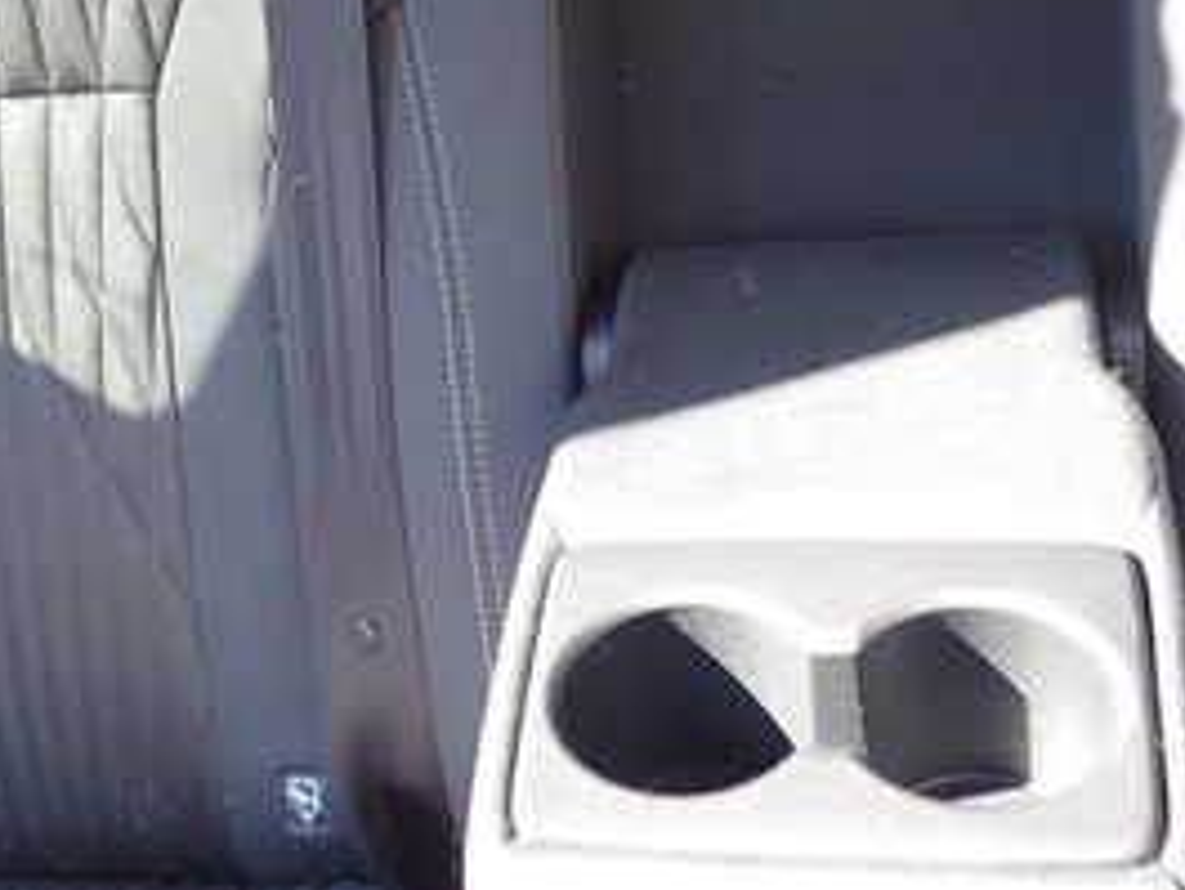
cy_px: 246
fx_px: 2329
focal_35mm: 68
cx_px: 313
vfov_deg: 21.5
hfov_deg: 28.2
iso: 100
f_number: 2.3
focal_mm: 5.4
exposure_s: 1/60
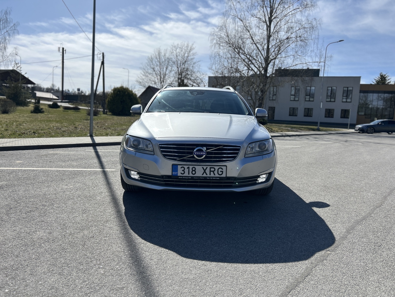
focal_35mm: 26
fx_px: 297
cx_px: 198
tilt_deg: -4.6
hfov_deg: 67.3
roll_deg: -3.3
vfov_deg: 53.1
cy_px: 148
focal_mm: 5.7
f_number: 1.5
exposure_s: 1/6579
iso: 50
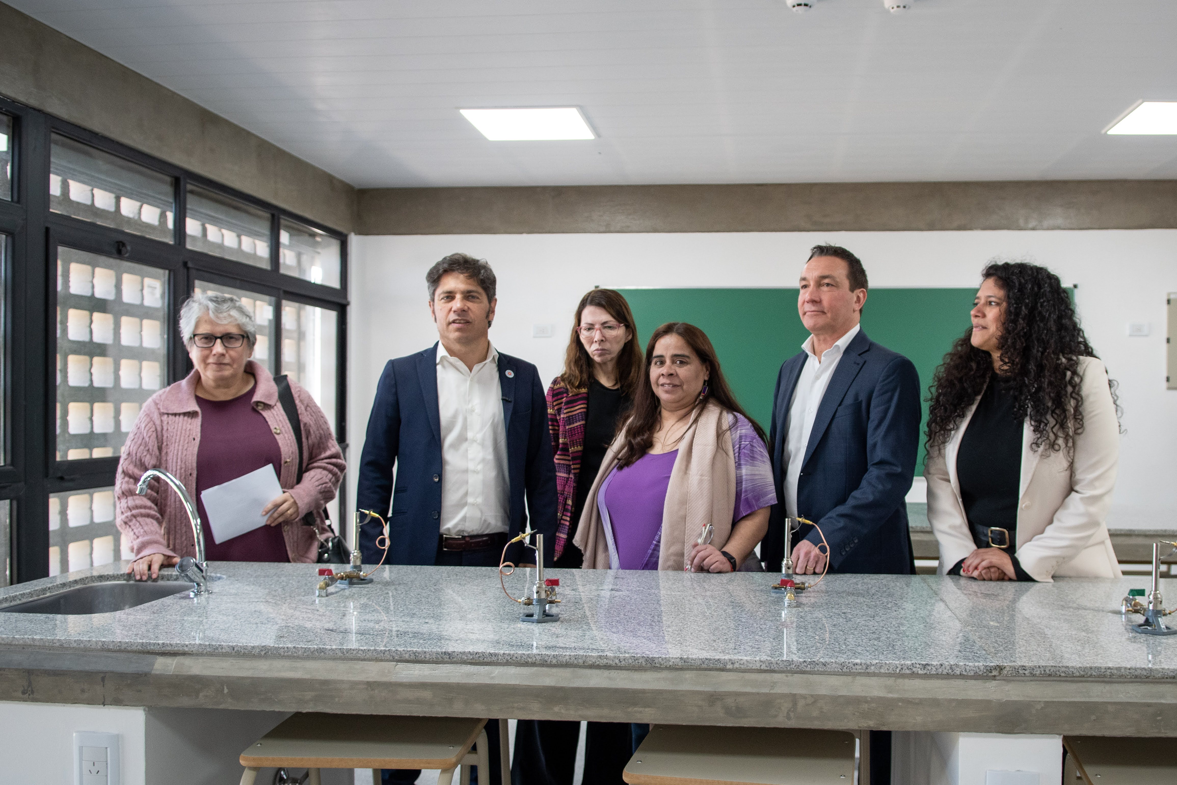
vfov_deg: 40.5
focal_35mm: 33
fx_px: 1064
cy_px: 409
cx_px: 699
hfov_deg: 57.5
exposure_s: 1/200
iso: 640
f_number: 2.8
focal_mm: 18
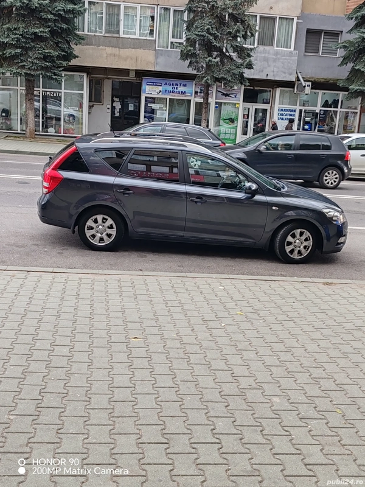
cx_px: 182
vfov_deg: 42.9
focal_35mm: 44
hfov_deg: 32.9
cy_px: 244
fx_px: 619
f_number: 1.9
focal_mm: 6.12
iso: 160
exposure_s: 1/100
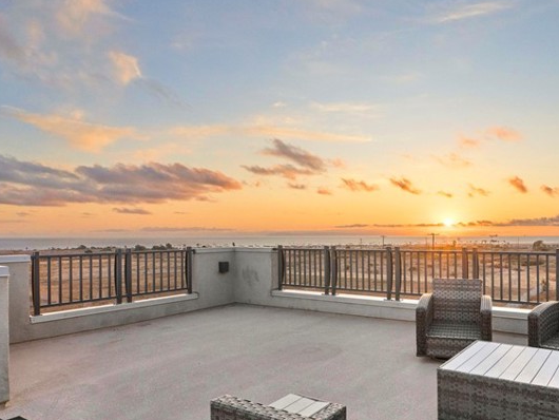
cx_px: 379
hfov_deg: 65.3
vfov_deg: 52.9
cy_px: 238
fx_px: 420
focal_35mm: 26
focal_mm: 14
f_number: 9
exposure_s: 1/60
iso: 800
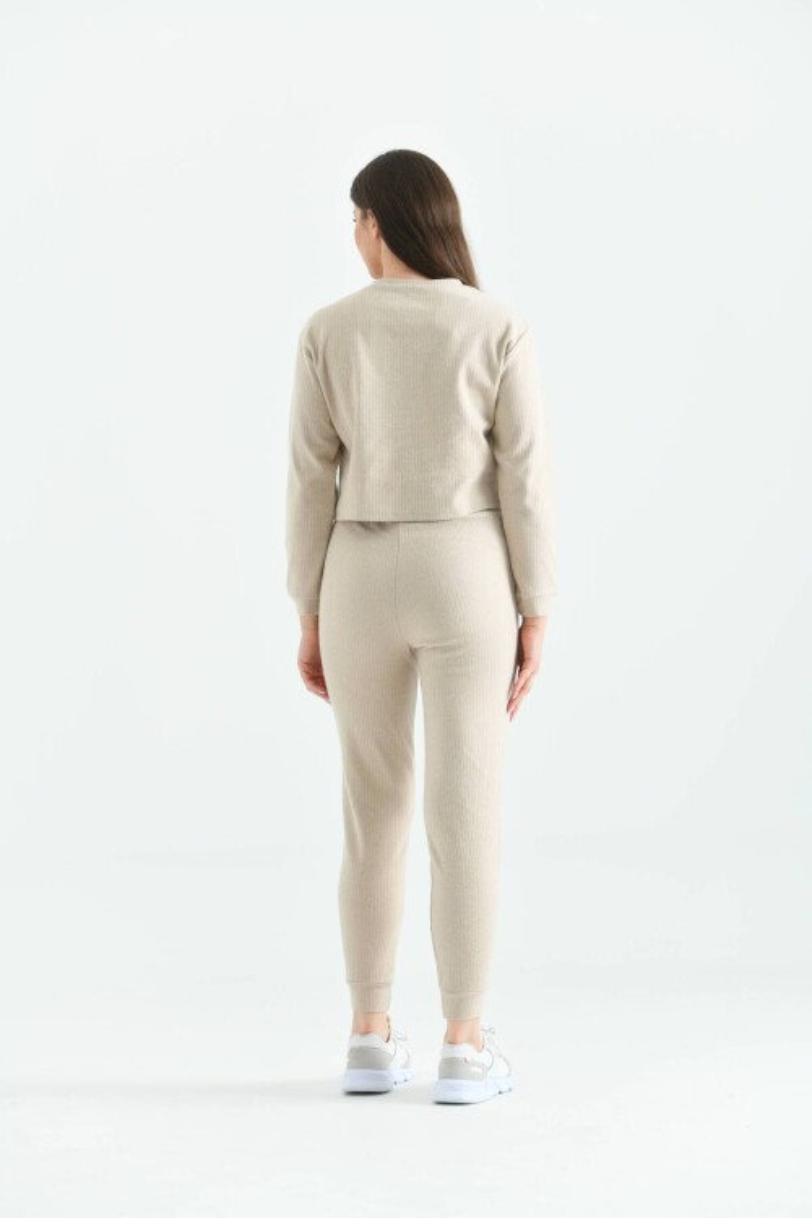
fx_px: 2706
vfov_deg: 25.4
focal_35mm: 80
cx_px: 406
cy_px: 609
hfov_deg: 17.1
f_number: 5.6
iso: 100
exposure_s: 1/125
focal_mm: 80
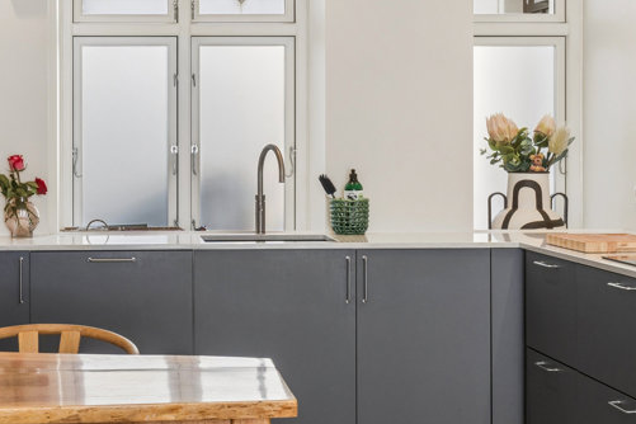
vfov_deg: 16.4
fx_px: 1468
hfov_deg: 24.1
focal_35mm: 83
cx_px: 145
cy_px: 194
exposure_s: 1/40
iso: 200
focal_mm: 25
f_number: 8
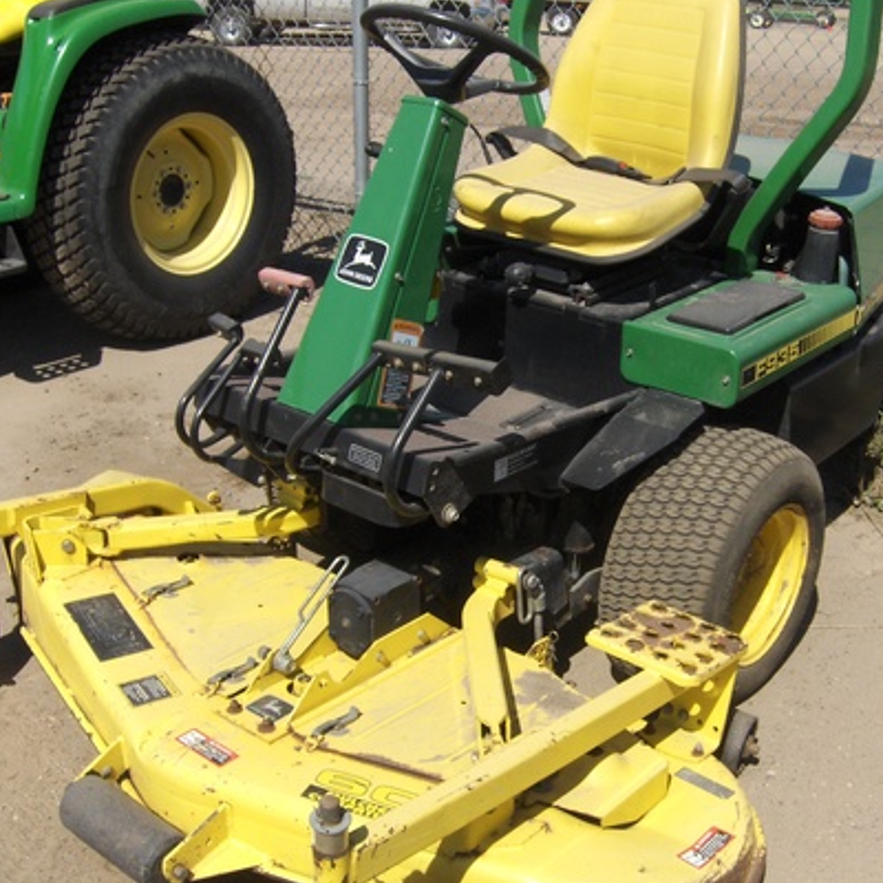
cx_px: 521
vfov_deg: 40.0
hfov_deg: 39.9
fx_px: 1212
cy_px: 437
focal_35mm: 42
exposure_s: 1/585
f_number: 6.9
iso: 100
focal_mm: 7.5
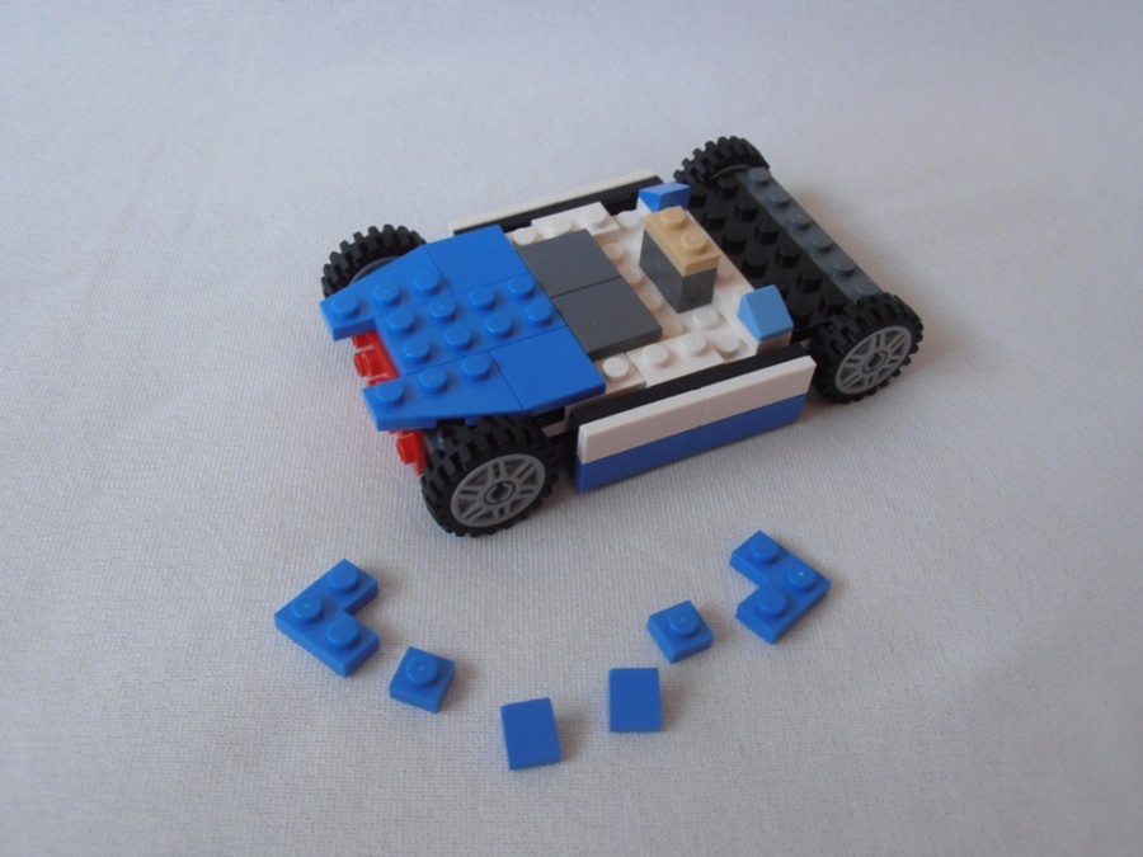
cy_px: 428
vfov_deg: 38.7
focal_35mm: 37
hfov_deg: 50.1
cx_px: 572
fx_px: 1222
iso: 80
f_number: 3.9
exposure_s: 1/50
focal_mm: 6.61
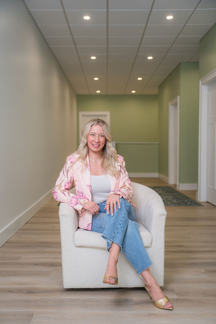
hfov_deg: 33.6
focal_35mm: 40
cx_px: 108
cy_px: 166
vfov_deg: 48.8
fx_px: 357
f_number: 2.8
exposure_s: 1/160
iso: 250
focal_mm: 38.7
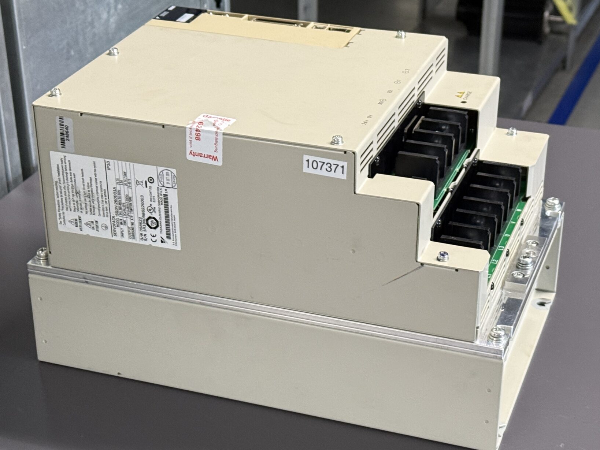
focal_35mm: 75
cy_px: 269
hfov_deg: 26.0
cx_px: 293
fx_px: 1300
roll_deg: +0.1
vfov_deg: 19.6
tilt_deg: -28.5
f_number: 1.78
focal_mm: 6.76
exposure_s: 1/50
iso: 250
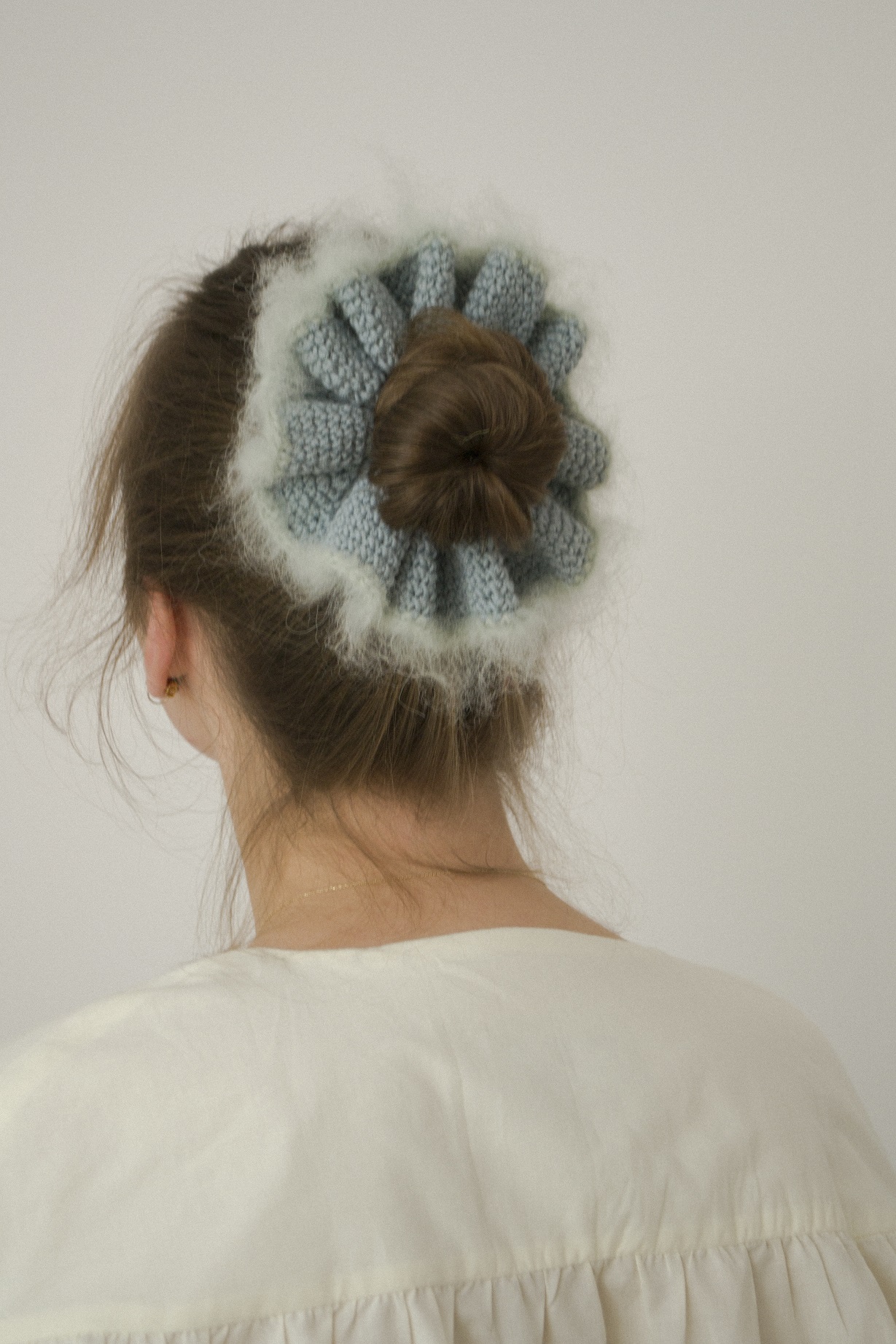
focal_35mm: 82
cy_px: 672
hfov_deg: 16.5
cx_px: 448
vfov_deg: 24.6
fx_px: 3080
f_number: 5.6
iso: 140
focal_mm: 55
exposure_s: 1/80
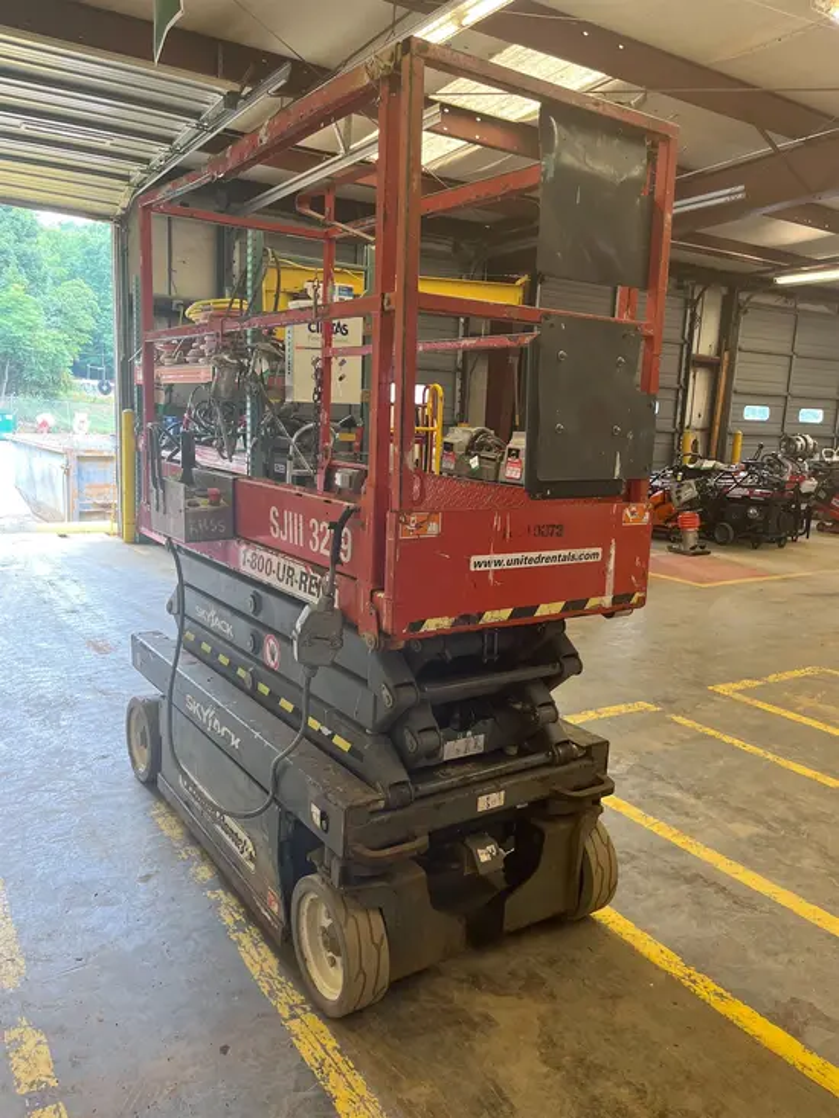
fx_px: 840
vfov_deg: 67.3
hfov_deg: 53.1
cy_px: 559
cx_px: 420
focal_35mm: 26
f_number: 1.6
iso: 125
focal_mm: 5.1
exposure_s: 1/60
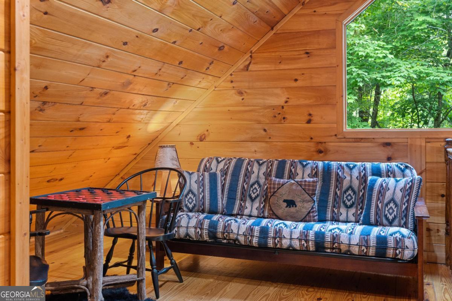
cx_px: 226
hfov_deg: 53.1
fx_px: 452
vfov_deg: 36.9
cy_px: 150
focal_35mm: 36
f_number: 8
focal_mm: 36
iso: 640
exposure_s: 1.5
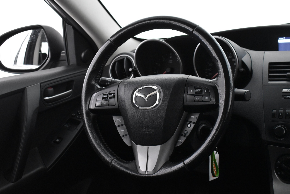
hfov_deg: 42.3
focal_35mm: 46
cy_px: 97
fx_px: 375
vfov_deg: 28.9
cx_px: 145
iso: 3200
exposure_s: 1/30
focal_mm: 31
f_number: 4.2
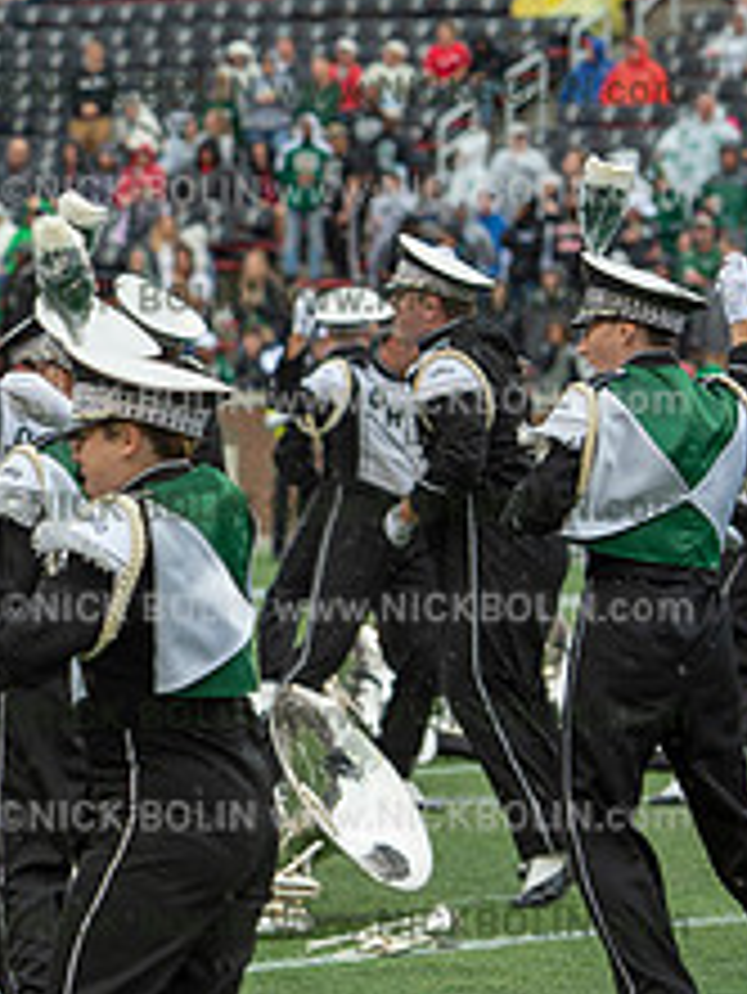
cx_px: -364
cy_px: 400
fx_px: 8394
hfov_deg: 5.1
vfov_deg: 6.8
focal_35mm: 292
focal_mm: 116
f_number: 4
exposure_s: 1/500
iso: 400
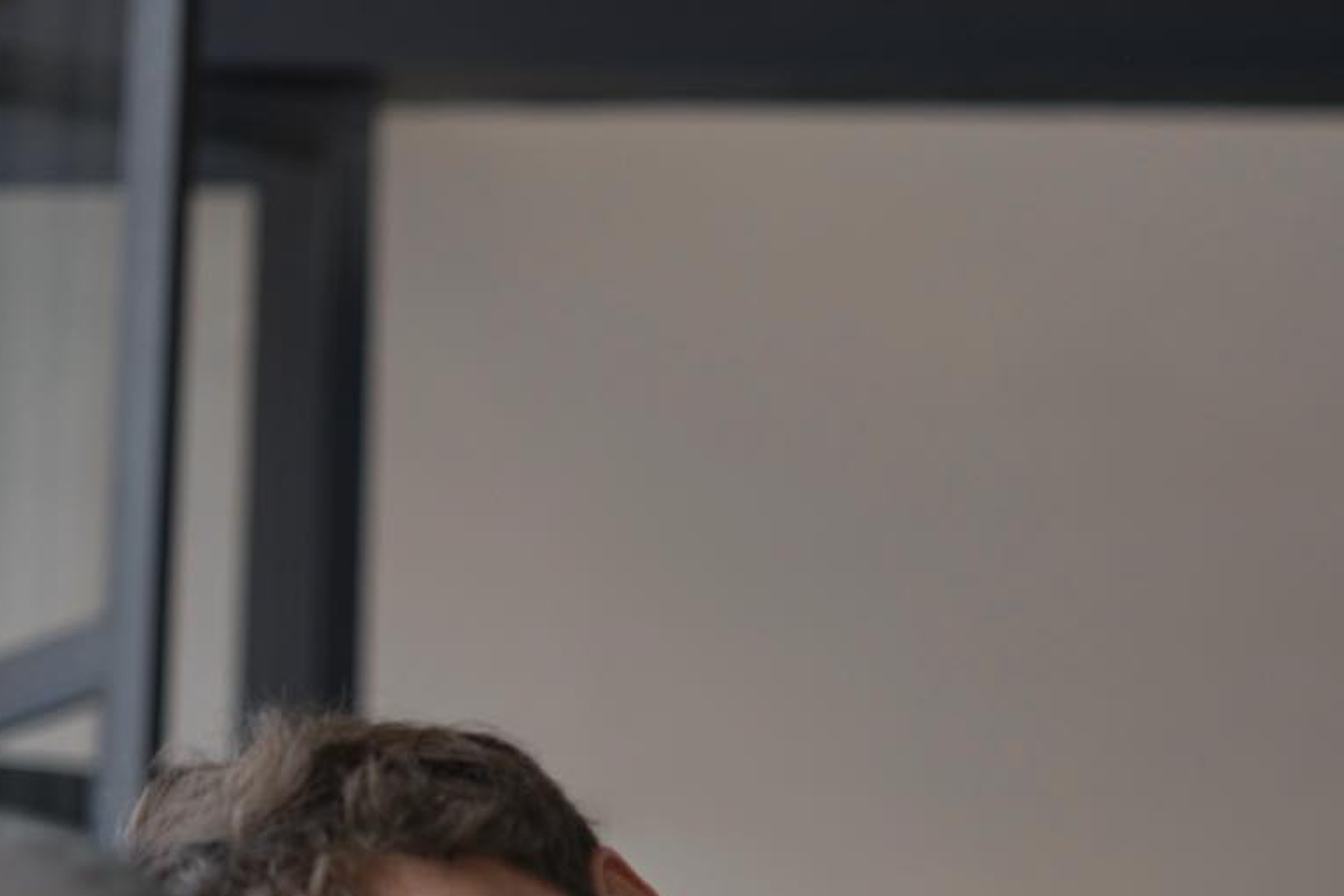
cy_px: 917
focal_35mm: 104
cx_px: 1330
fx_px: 3883
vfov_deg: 13.0
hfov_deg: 19.1
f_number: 2.2
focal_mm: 50
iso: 400
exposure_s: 1/320
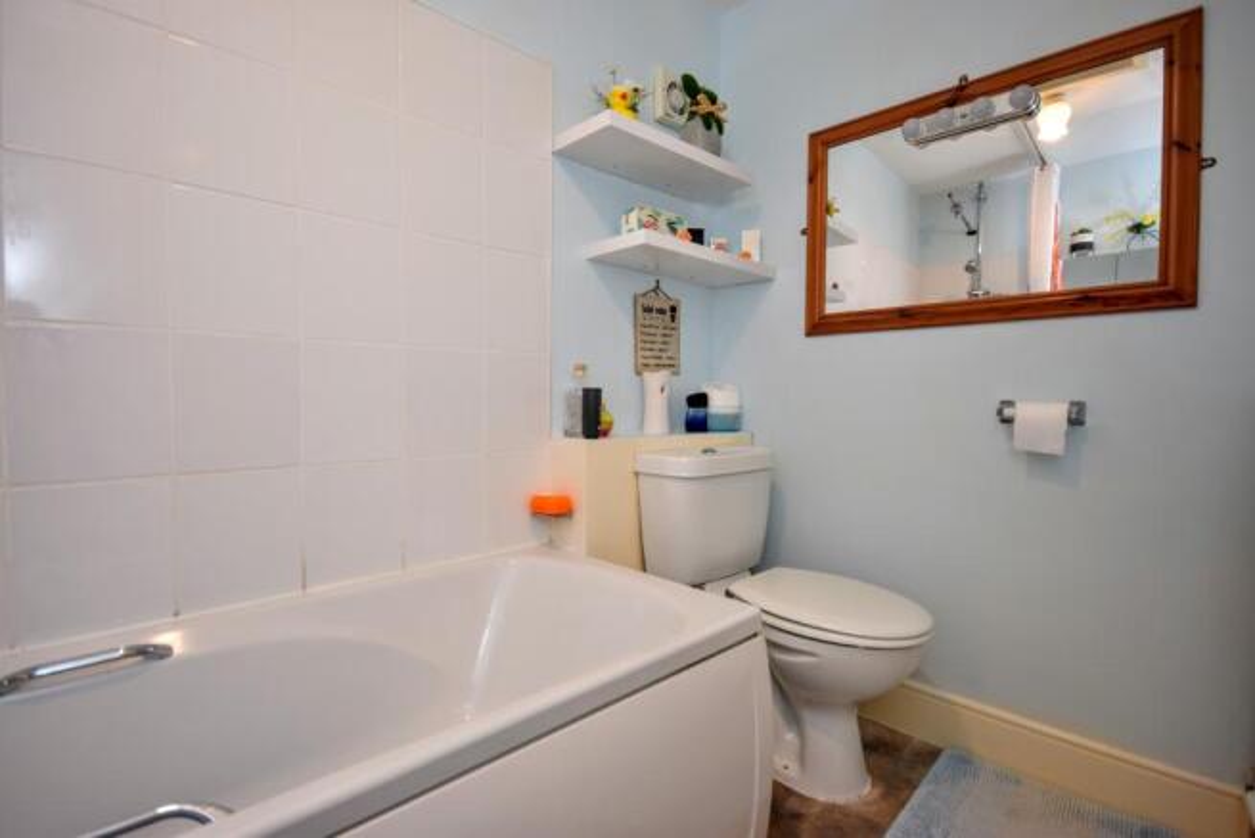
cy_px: 419
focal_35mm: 17
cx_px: 628
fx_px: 601
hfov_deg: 92.4
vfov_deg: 69.7
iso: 360
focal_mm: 11.5
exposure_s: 1/60
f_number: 5
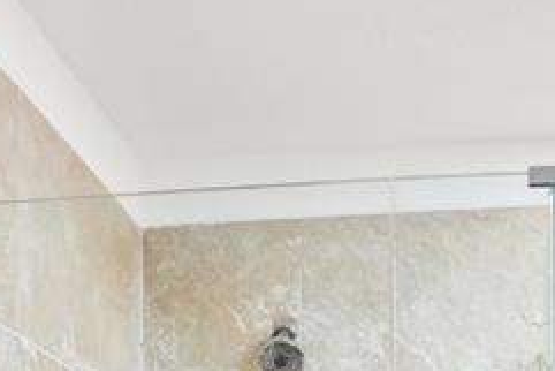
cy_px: 722
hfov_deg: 29.4
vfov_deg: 16.0
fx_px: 1049
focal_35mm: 68
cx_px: 378
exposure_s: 1/30
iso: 400
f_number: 8
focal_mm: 16
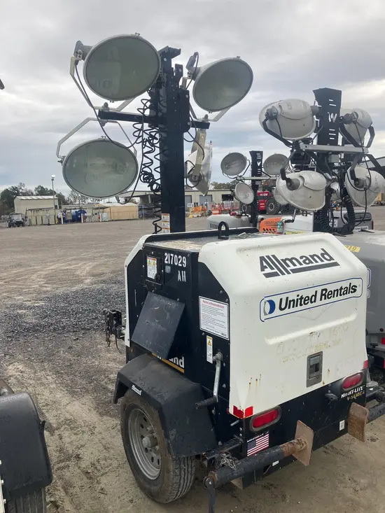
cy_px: 256
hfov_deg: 49.8
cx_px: 192
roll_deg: +2.4
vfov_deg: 63.4
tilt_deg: -5.2
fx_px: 415
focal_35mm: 28
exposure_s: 1/476
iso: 32
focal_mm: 3.99
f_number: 1.8
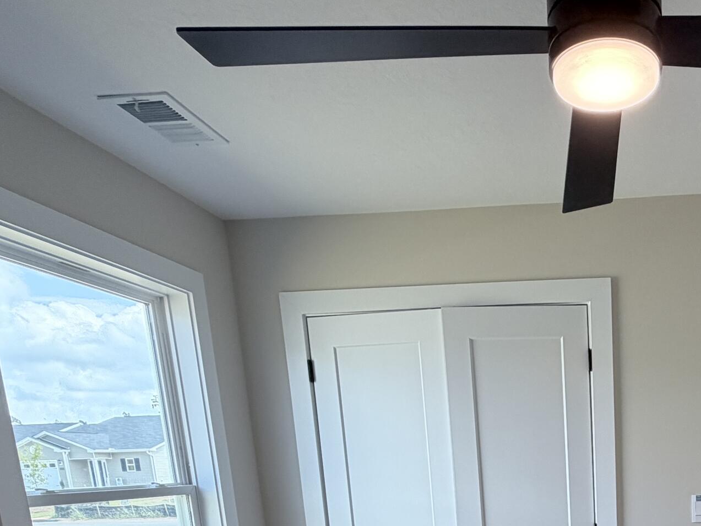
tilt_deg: -10.2
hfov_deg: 50.3
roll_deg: +2.2
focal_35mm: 33
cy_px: 591
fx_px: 668
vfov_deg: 35.9
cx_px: 606
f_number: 2.2
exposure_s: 1/120
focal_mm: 2.22
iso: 100
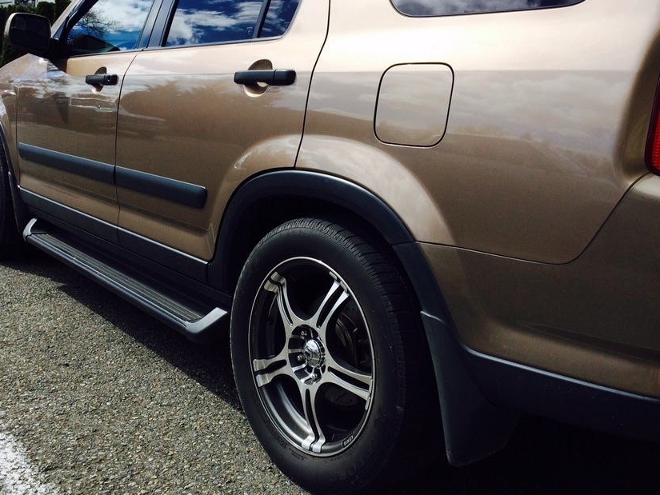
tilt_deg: -10.0
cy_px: 206
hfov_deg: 51.3
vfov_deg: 39.6
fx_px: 686
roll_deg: -5.1
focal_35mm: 36
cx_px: 304
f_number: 2.2
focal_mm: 4.15
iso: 32
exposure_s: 1/2415
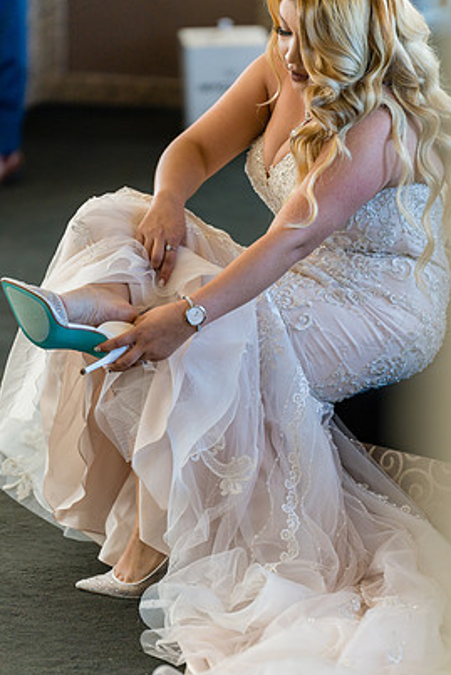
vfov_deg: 11.8
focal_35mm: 174
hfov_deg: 7.9
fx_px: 3267
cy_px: 335
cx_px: 238
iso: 320
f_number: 2.8
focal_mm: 156
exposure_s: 1/200
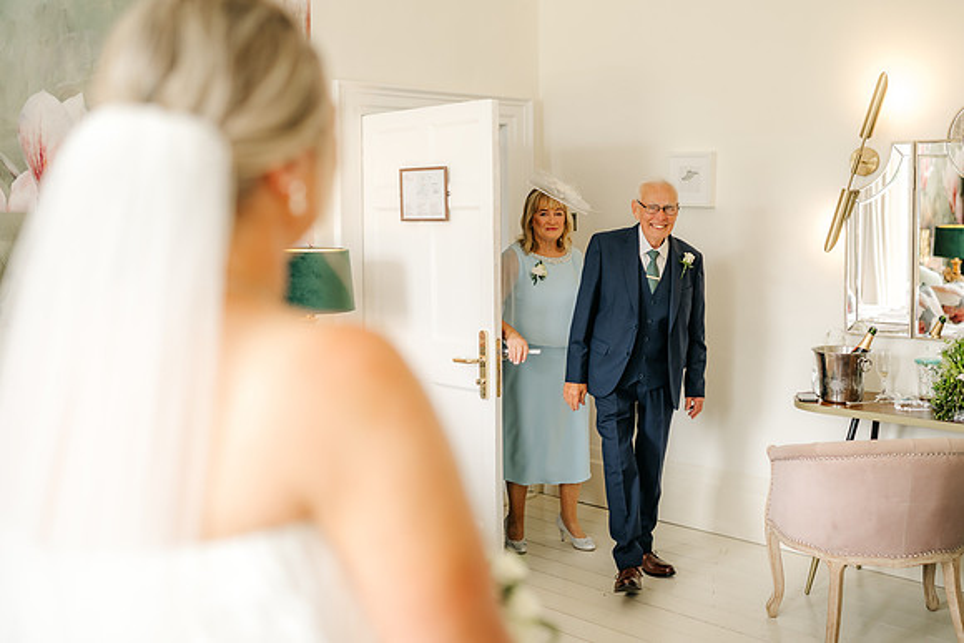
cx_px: 568
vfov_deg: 32.3
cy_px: 262
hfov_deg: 46.8
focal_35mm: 41
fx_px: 1109
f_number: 1.6
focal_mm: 35
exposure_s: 1/200
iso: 100
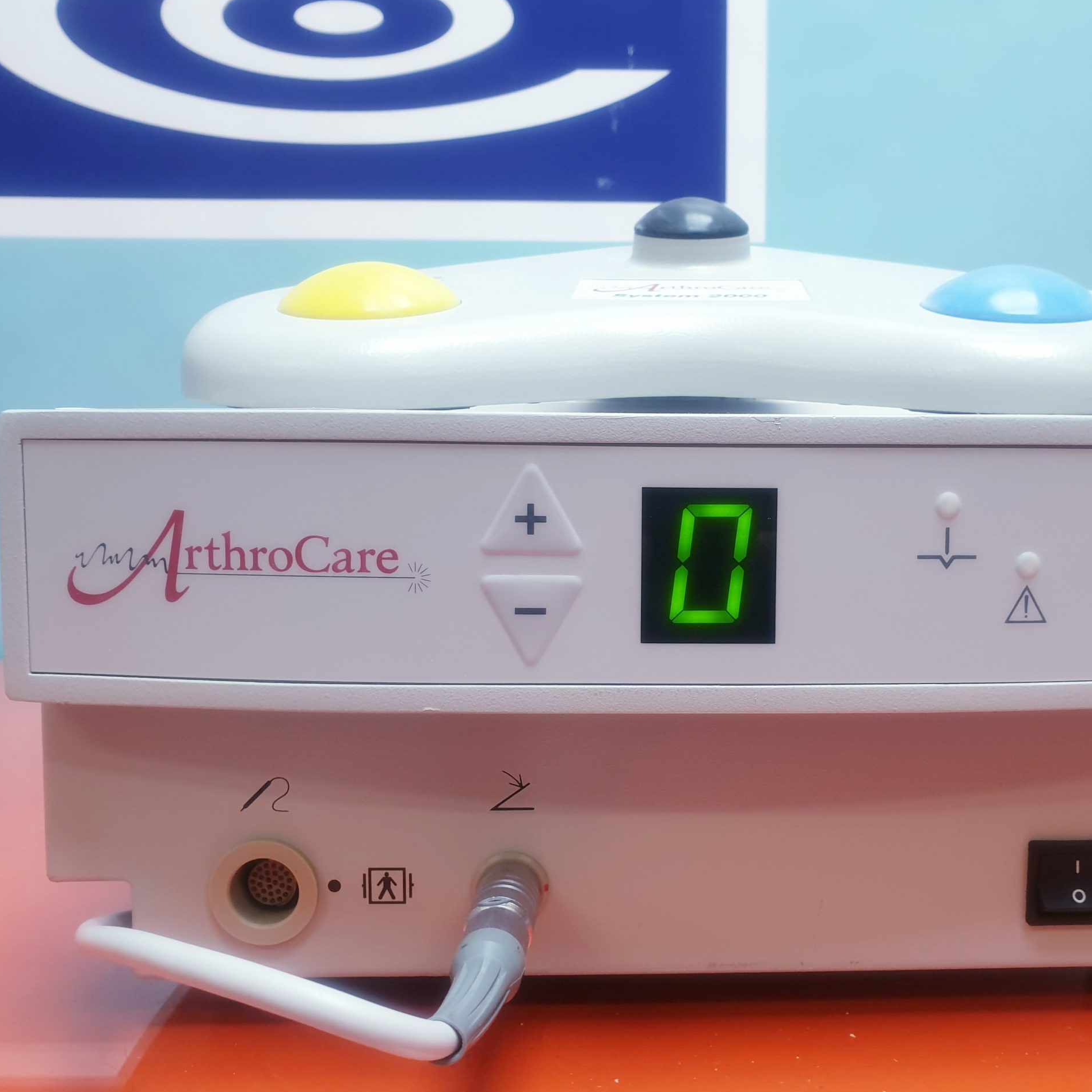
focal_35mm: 31
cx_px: 679
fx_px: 1106
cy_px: 548
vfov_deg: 52.5
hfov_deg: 52.0
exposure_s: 1/50
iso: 125
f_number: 2.4
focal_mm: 4.3
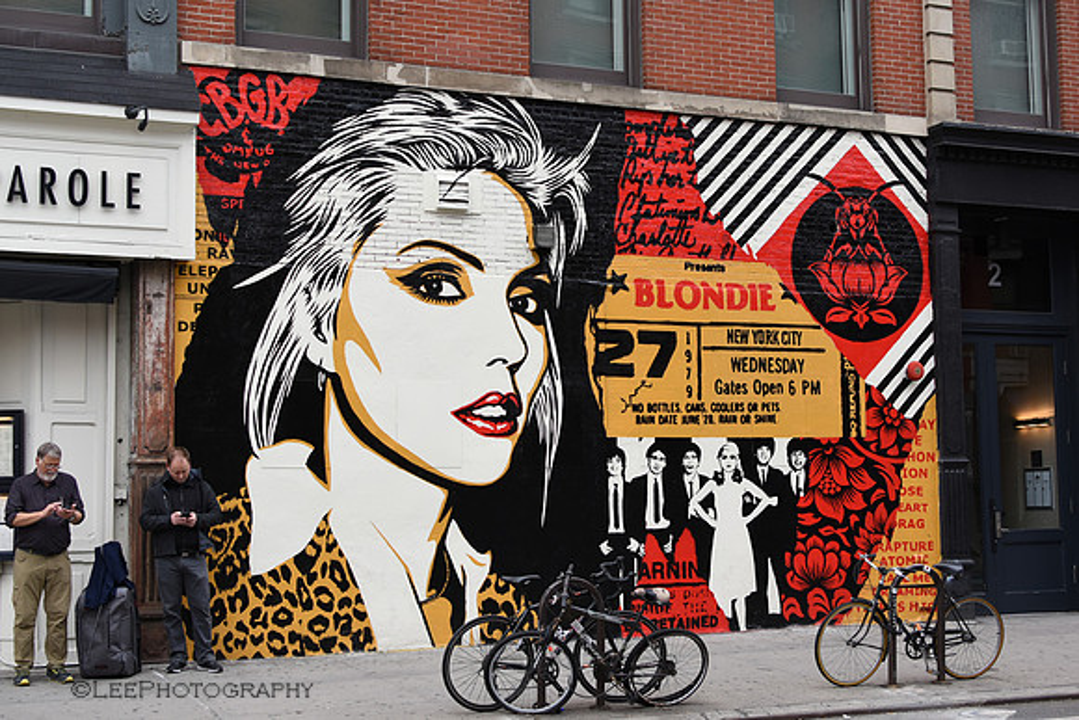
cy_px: 360
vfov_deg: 25.8
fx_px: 1574
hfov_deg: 37.8
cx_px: 540
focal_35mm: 52
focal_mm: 35
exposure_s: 1/500
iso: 320
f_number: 4.8
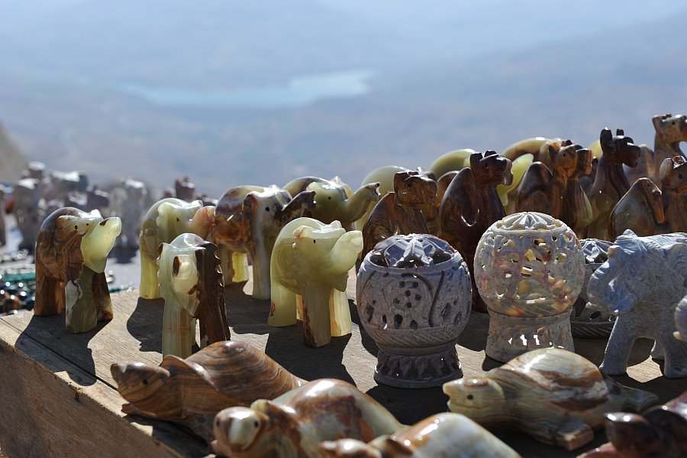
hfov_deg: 28.9
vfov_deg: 19.4
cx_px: 344
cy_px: 229
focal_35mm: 70
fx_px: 1335
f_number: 10
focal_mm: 70
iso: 200
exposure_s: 1/400
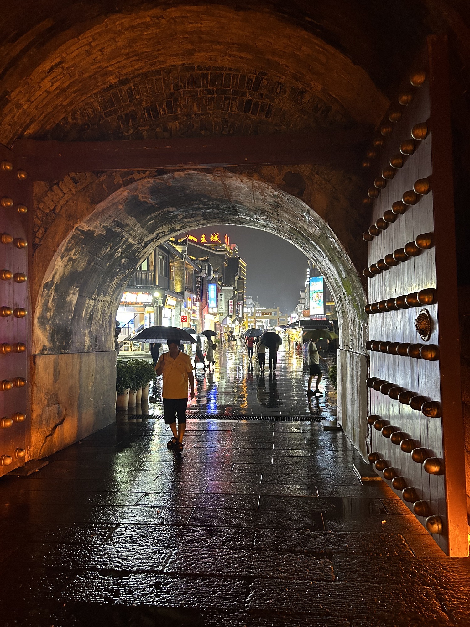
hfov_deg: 53.1
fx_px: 471
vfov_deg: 67.3
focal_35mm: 26
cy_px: 314
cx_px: 235
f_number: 1.5
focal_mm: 5.7
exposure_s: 1/33
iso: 400
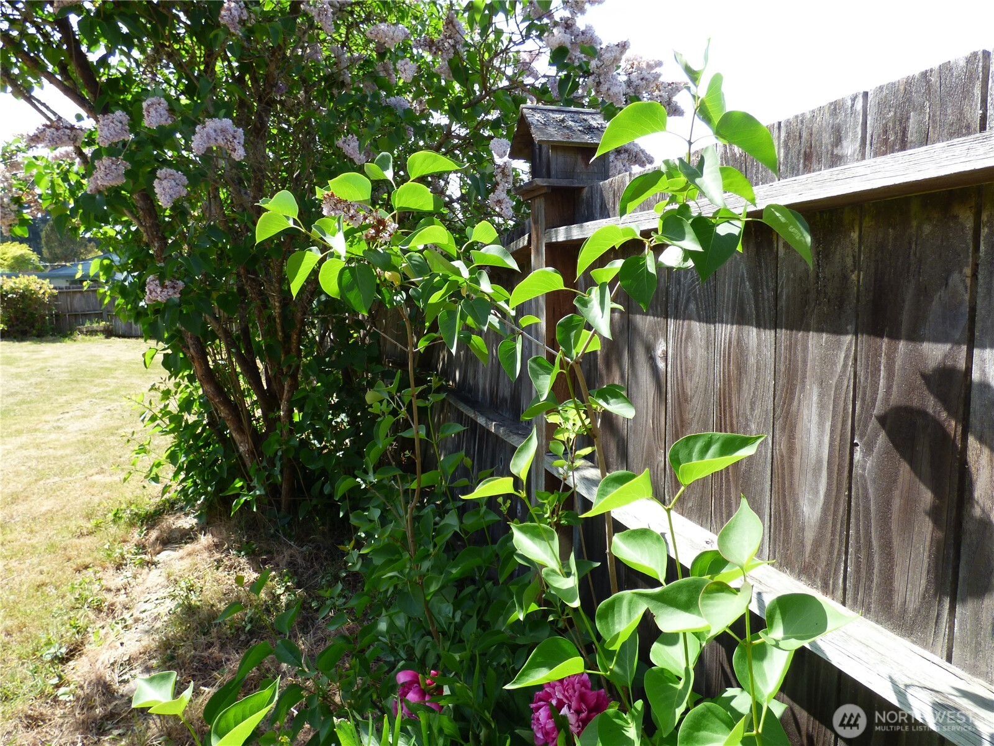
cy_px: 373
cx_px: 497
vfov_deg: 66.0
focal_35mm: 20
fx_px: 574
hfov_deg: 81.7
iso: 100
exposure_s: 1/400
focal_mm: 3.58
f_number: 2.8
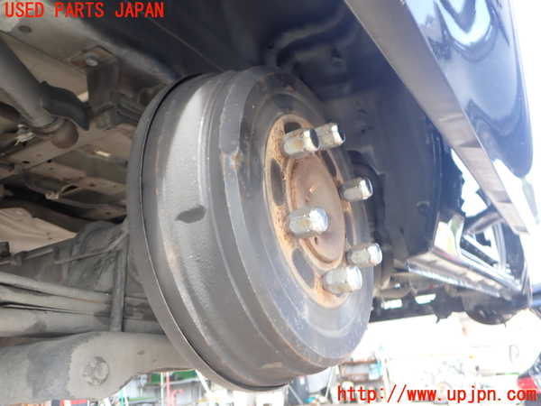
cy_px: 203
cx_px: 270
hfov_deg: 60.0
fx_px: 469
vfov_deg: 46.8
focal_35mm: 30
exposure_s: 1/100
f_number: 2.3
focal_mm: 5.4
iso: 100
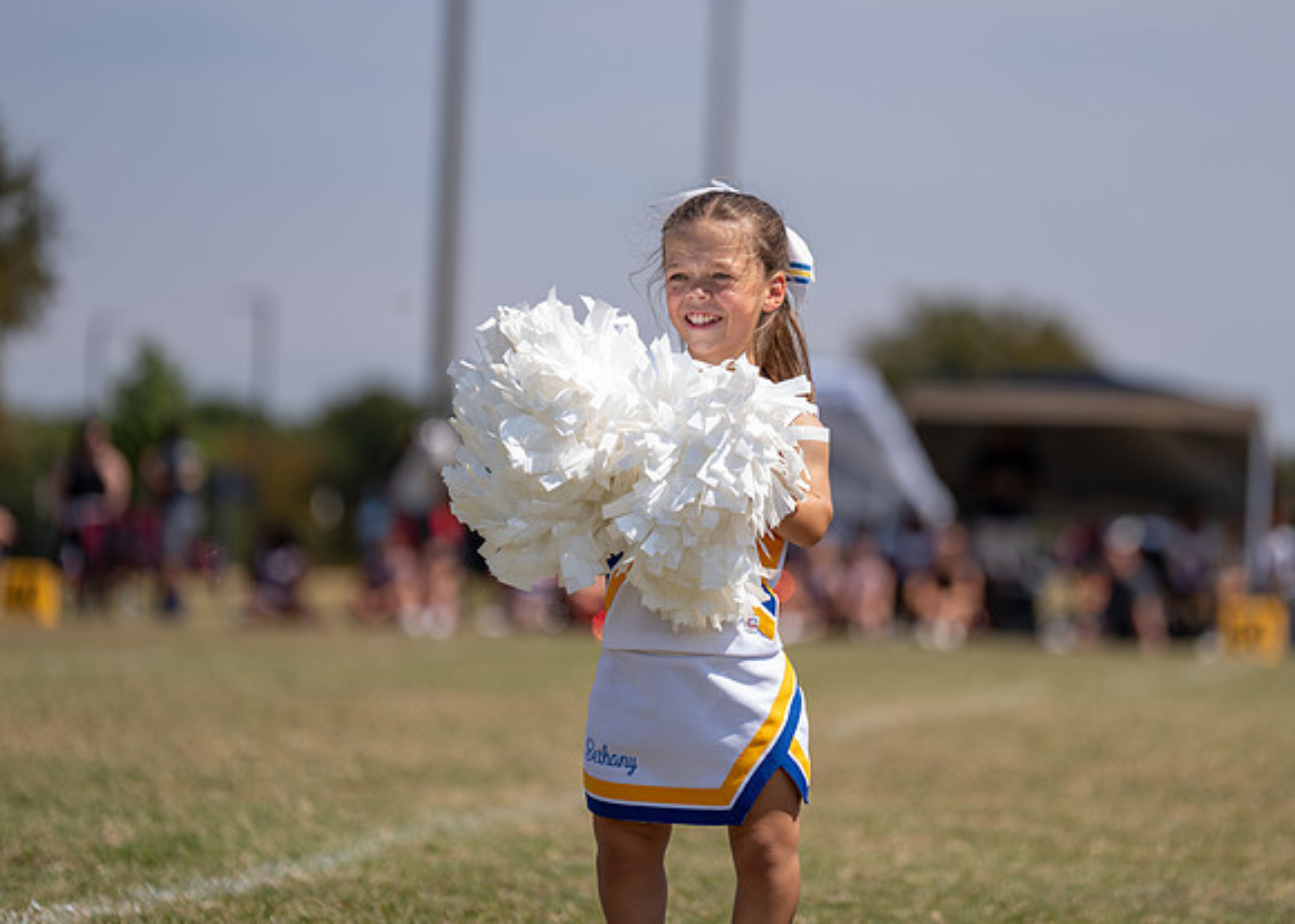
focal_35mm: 186
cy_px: 402
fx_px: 6838
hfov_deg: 10.8
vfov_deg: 7.7
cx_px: 738
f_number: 2.8
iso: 80
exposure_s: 1/2000
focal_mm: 157
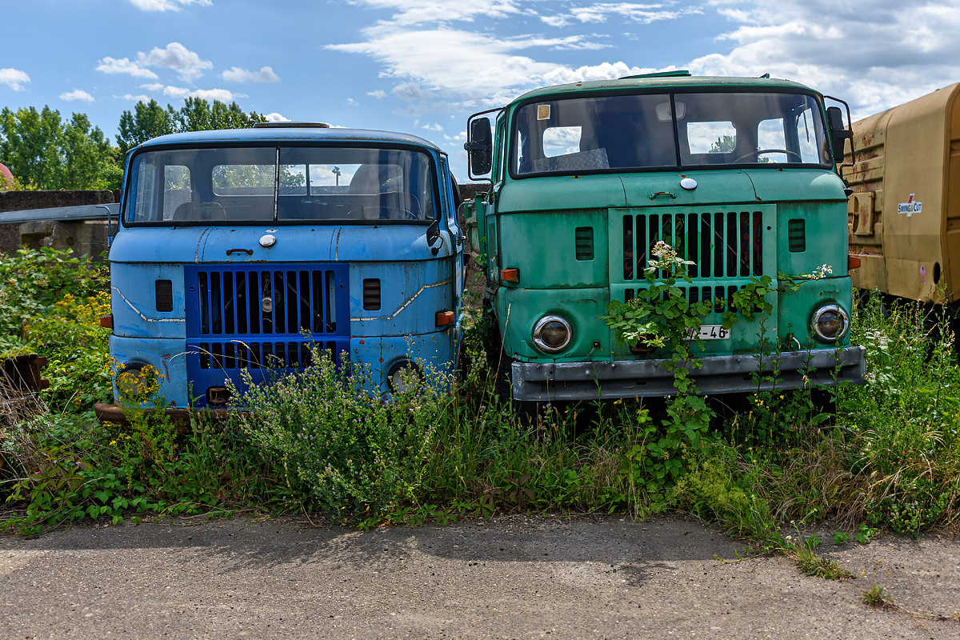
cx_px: 480
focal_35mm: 33
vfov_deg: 40.0
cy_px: 320
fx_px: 880
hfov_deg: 57.2
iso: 200
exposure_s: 1/1000
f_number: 8
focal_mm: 22
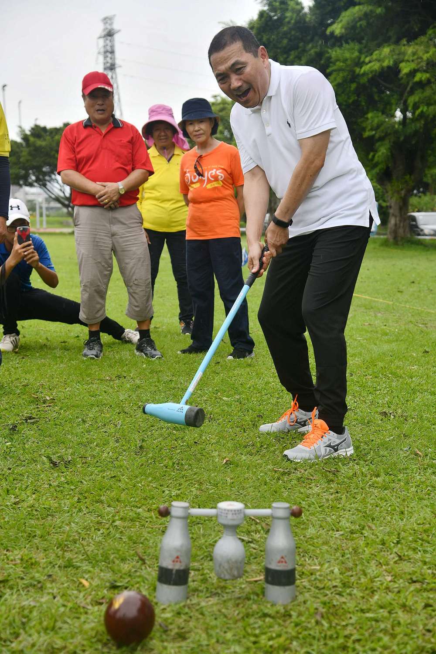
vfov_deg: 31.0
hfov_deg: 20.9
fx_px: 1181
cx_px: 218
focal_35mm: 65
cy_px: 327
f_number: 6.3
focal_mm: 65
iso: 125
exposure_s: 1/500
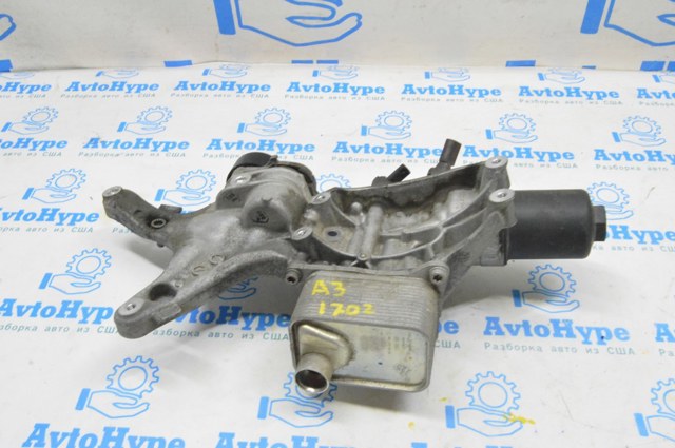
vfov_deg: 38.3
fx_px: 646
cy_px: 224
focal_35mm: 34
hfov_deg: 55.2
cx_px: 338
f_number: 20
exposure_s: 1/15
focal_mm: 23
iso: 6400
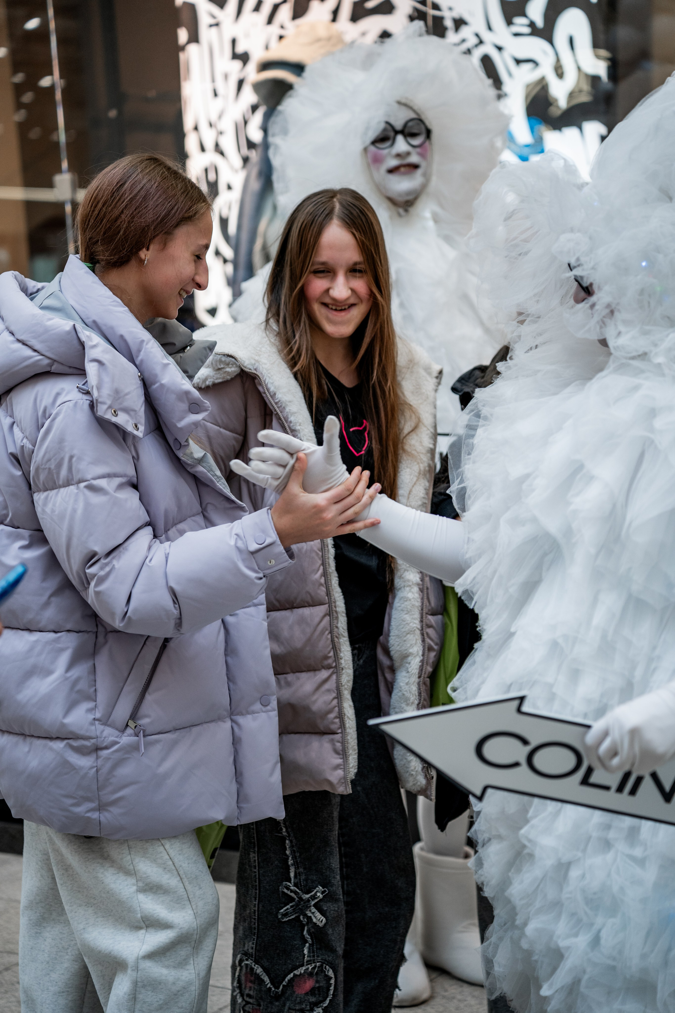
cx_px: 338
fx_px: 2109
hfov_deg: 18.2
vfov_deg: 27.0
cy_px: 506
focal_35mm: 75
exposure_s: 1/320
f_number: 2.8
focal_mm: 75
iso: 800
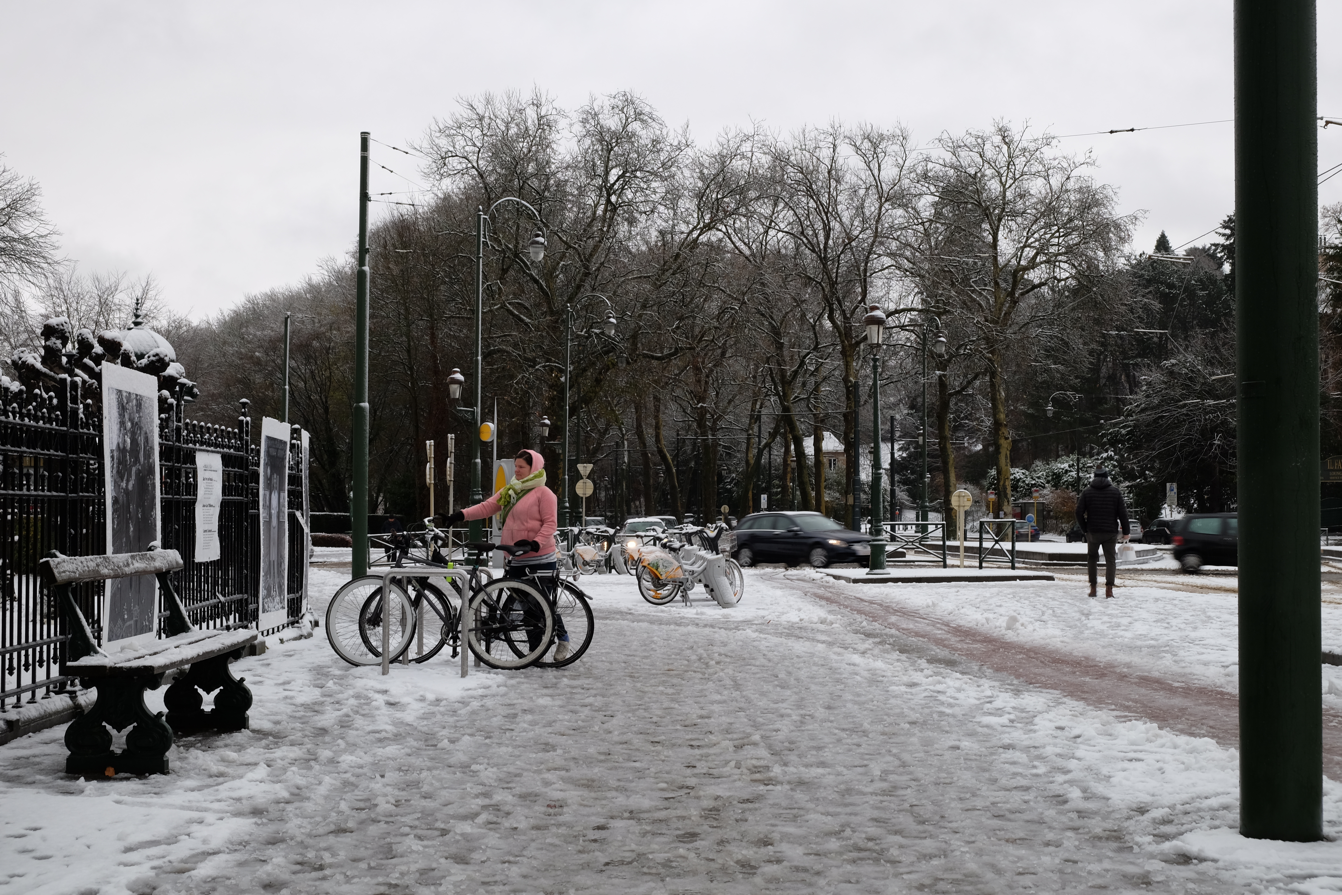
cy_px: 448
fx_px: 1752
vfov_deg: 28.6
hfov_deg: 41.9
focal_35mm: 47
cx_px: 671
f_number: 9
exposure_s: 1/20
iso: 200
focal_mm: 31.5
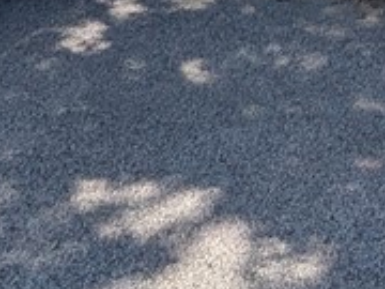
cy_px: -490
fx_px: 823
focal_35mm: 74
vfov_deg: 12.7
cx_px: 387
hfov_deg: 25.0
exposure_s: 1/779
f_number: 2.2
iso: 28
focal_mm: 1.54
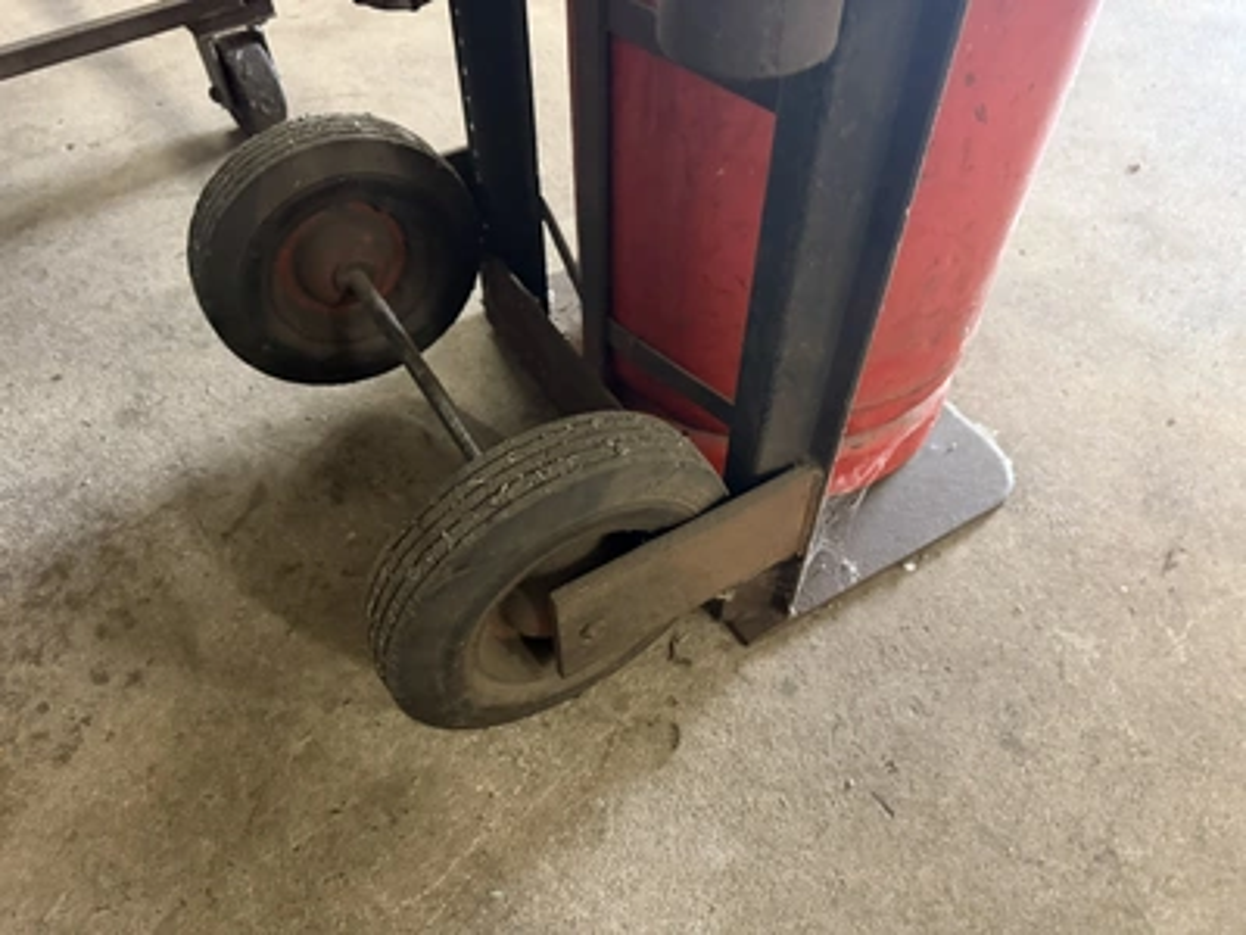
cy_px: 468
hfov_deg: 71.6
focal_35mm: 24
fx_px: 864
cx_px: 623
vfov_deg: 56.8
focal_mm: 6.76
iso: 1000
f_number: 1.78
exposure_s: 1/40
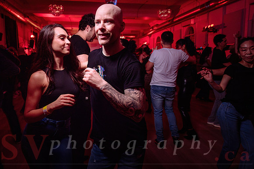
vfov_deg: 48.4
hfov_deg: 67.8
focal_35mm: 27
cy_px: 80
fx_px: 189
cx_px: 116
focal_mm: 24
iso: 800
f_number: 3.5
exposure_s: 1/30
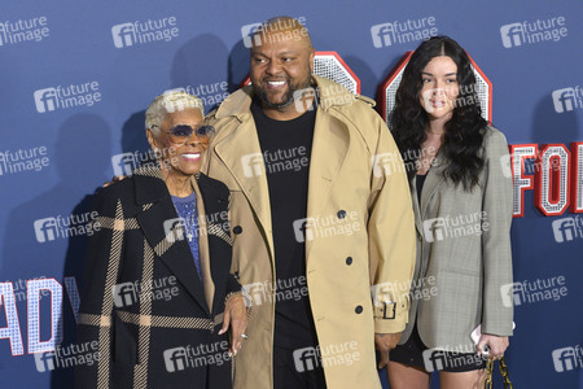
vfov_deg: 16.7
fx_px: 1328
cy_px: 194
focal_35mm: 82
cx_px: 292
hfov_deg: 24.8
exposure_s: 1/320
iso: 2000
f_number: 6.3
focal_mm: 82
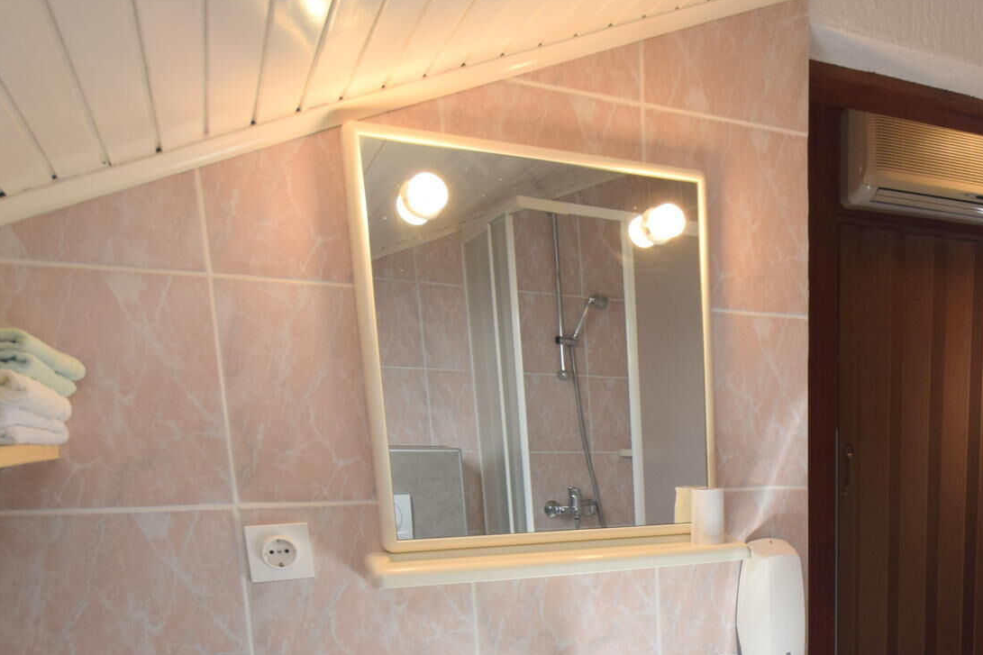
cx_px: 833
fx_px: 901
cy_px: 600
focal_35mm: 33
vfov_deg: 37.2
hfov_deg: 52.2
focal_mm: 10
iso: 400
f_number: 5
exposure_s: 1/100
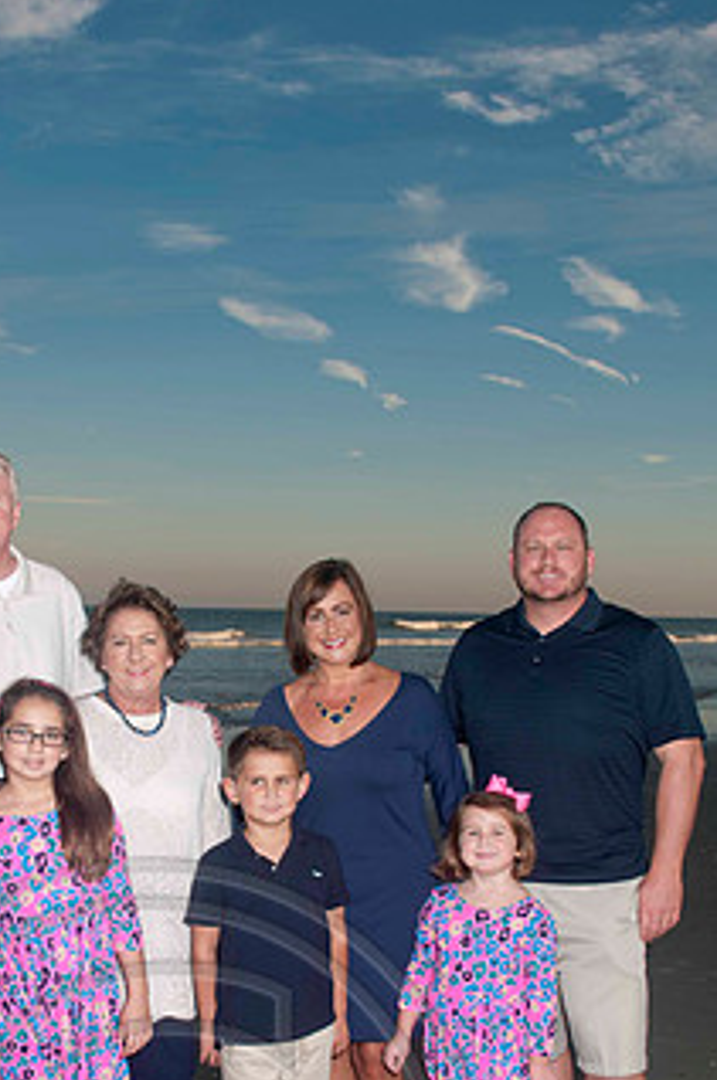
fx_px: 1529
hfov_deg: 26.4
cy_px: 751
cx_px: 291
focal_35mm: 51
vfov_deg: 38.3
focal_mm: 24
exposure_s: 1/160
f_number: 8
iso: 100
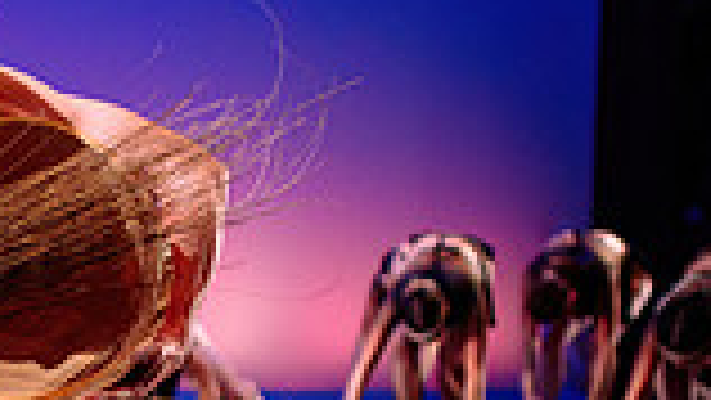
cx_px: -54
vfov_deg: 12.8
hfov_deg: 22.0
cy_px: 495
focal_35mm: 92
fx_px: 1735
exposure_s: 1/500
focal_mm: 24
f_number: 1.4
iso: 1000
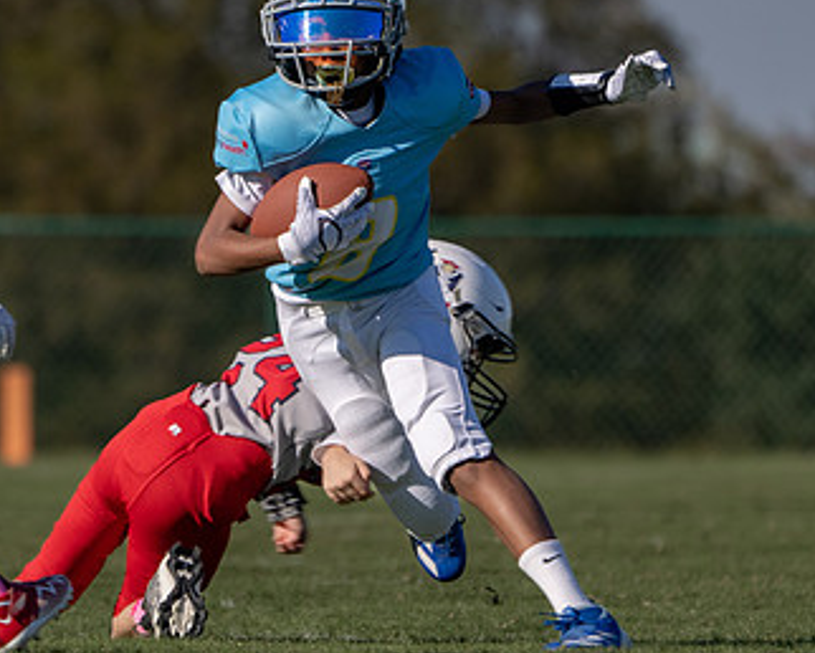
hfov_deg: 1.9
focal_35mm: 1036
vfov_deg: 1.5
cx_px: 194
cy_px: 410
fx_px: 25004
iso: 125
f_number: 5.6
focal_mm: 400
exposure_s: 1/1000
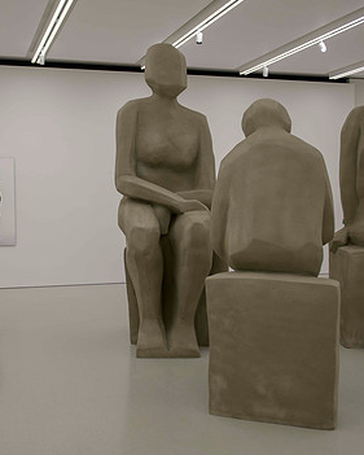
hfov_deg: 33.3
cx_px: 140
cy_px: 230
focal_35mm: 45
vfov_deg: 41.1
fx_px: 606
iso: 160
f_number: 4
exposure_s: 1/60
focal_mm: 29
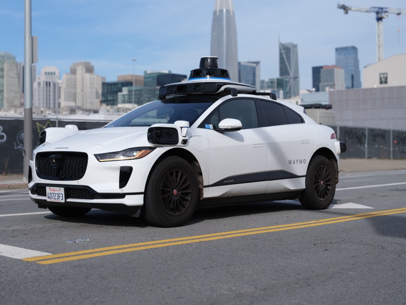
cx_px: 187
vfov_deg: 25.6
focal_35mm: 57
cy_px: 126
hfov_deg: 33.8
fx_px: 669
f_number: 2.5
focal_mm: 55
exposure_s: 1/2500
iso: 100
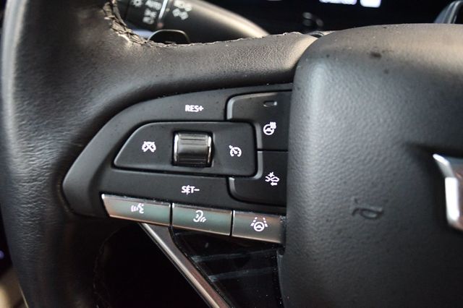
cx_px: 232
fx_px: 463
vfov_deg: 36.8
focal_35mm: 36
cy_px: 154
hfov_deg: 53.2
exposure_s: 1/60
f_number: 4
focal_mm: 24
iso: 10000
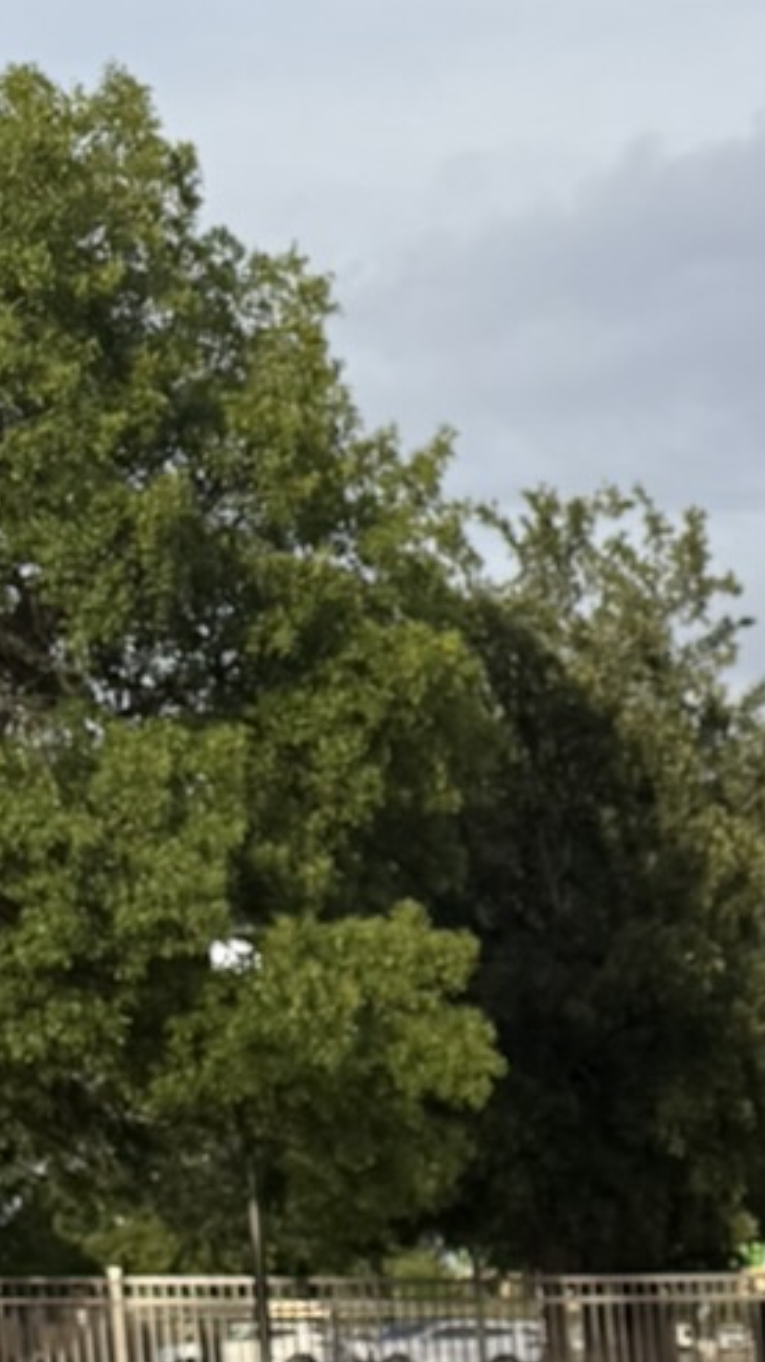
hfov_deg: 10.3
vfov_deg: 17.4
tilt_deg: -9.2
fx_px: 3933
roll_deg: +1.2
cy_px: 2117
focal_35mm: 109
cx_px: 1488
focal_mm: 6.76
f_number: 1.78
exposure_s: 1/1410
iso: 100
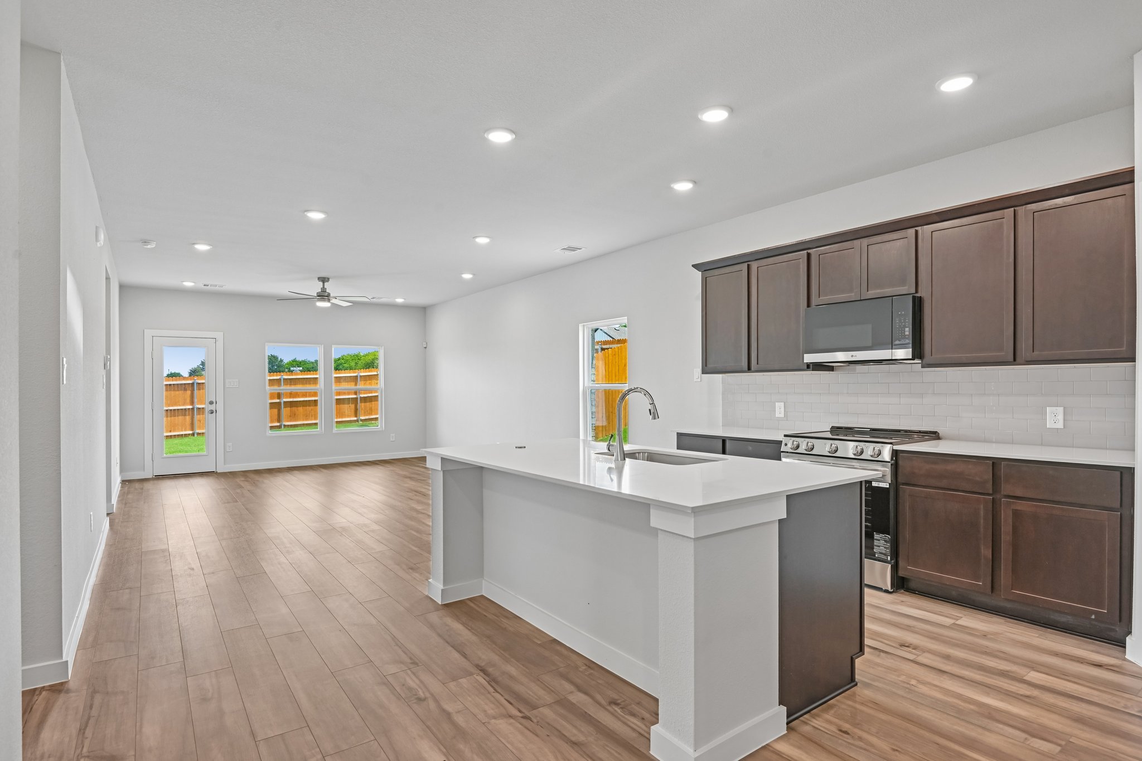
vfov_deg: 64.5
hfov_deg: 86.9
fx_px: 603
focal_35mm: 19
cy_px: 380
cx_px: 571
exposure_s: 1/40
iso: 400
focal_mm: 19
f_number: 8
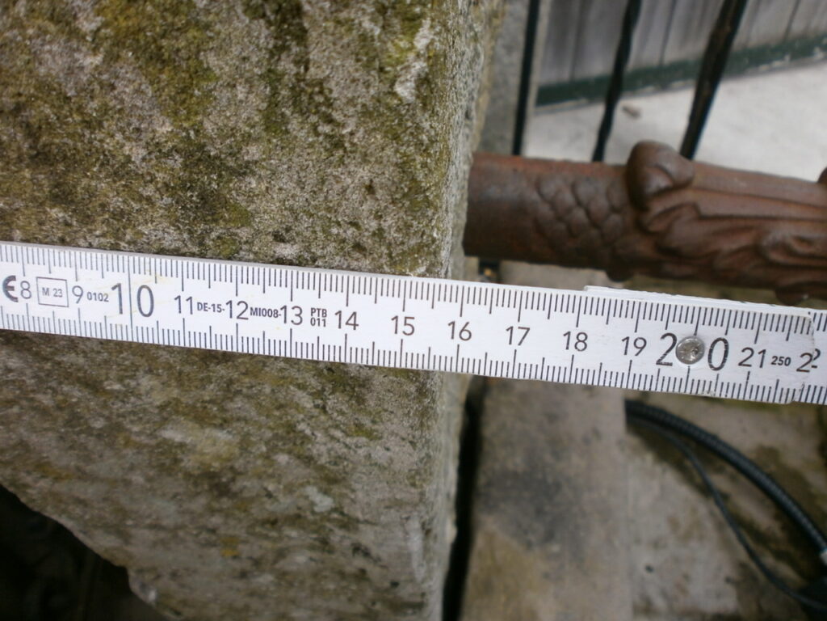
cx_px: 414
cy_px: 310
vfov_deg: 51.4
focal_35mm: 27
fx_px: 645
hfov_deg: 65.3
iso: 100
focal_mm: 4.8
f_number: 2.9
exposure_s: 1/320
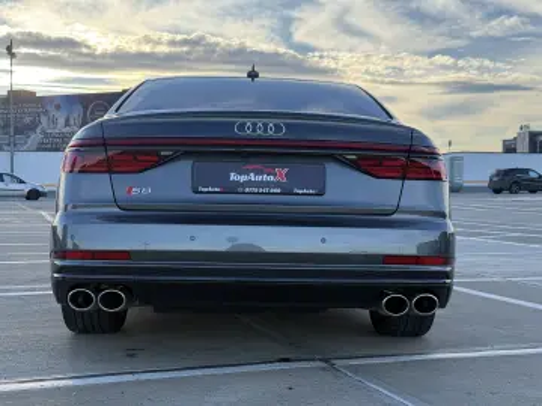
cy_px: 203
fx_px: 752
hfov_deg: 39.7
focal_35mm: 48
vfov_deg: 30.3
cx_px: 271
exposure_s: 1/1116
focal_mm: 6.76
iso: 64
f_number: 1.78
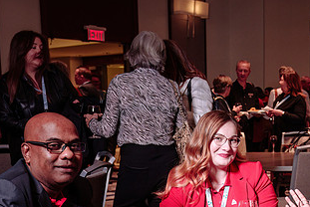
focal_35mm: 70
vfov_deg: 19.0
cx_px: 272
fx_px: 603
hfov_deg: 27.9
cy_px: 208
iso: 800
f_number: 4
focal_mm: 30
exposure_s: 1/50
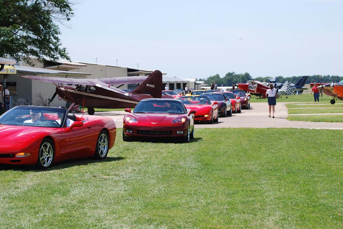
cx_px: 172
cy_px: 114
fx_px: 1230
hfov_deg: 15.9
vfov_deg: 10.7
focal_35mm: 129
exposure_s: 1/500
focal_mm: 86
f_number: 5.6
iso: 110
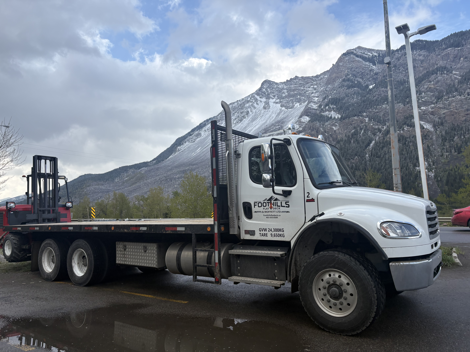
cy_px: 176
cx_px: 235
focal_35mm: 26
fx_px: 353
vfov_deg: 53.1
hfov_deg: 67.3
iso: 50
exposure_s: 1/2208
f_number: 1.6
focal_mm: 5.96
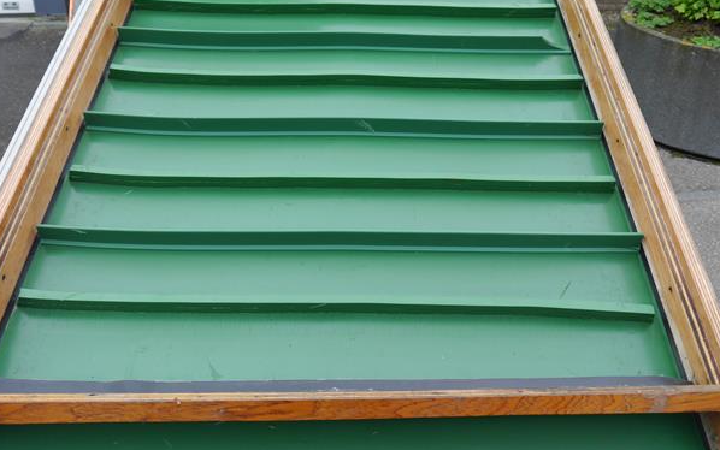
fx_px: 667
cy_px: 184
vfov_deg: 37.2
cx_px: 355
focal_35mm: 34
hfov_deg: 56.7
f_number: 4.5
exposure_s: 1/125
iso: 160
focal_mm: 15
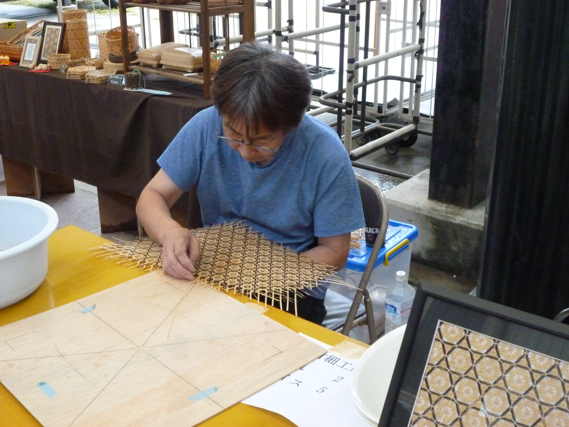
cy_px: 214
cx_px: 284
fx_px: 773
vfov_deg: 30.9
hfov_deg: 40.4
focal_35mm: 47
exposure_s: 1/125
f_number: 3.9
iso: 800
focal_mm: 8.3
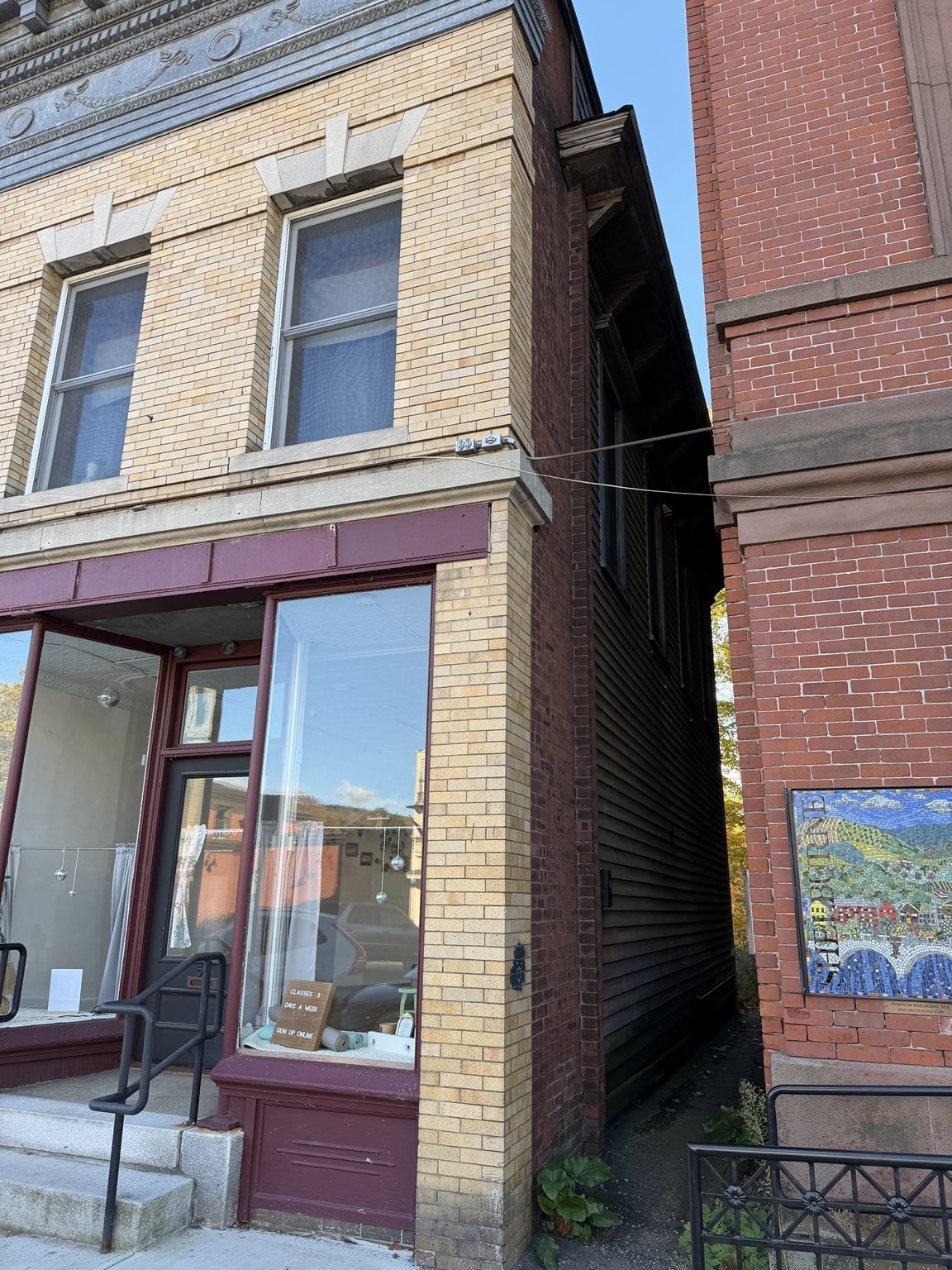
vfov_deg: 71.6
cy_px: 635
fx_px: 880
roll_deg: -0.6
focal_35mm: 24
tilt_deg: +16.8
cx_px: 476
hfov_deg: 56.8
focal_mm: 6.76
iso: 80
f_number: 1.78
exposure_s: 1/387
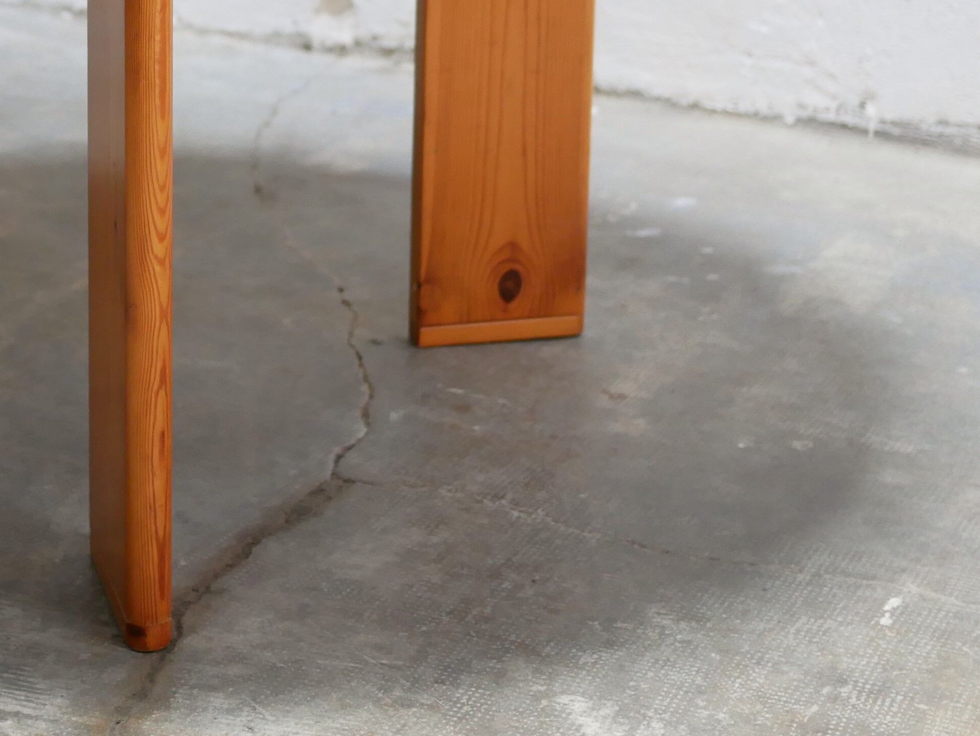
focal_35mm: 93
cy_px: -24
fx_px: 2634
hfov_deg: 20.9
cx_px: 228
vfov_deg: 15.6
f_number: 1.7
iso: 800
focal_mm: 20
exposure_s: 1/60
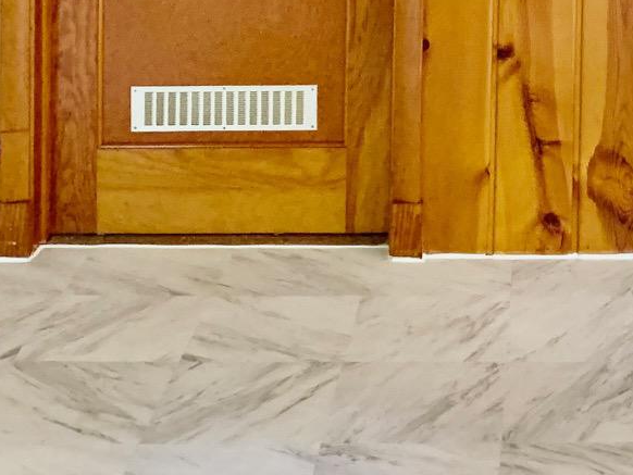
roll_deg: -2.0
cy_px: -303
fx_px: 1646
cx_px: 623
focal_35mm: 90
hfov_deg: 21.1
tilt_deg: -1.9
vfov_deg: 14.9
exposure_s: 1/60
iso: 400
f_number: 1.8
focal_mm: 4.25
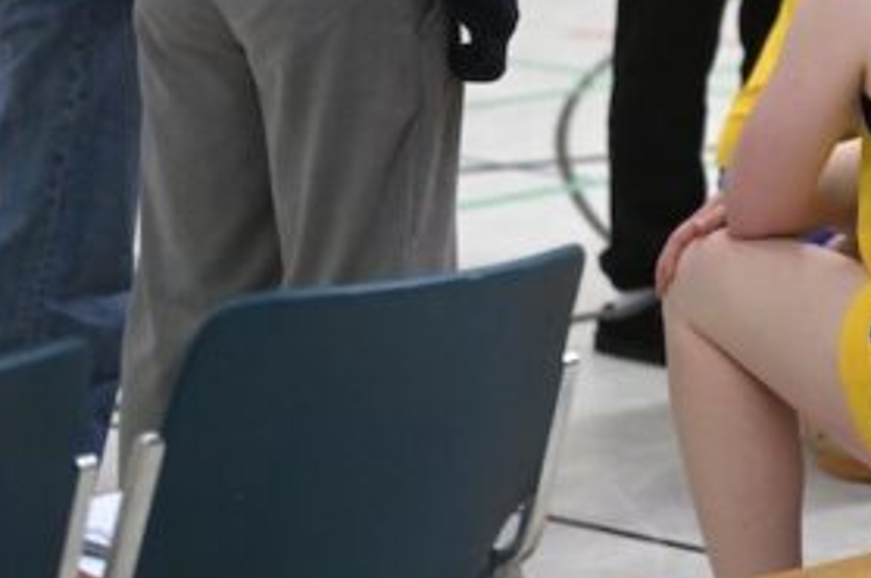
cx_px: 1118
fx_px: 5458
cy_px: -192
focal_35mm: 226
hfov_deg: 9.0
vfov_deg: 6.0
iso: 5000
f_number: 2.8
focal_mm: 82
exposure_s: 1/800
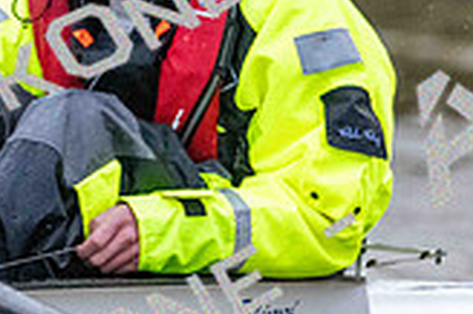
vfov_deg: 1.0
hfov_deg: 1.5
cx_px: 170
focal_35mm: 1418
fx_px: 18612
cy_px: -65
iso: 11400
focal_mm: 400
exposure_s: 1/1600
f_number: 4.5
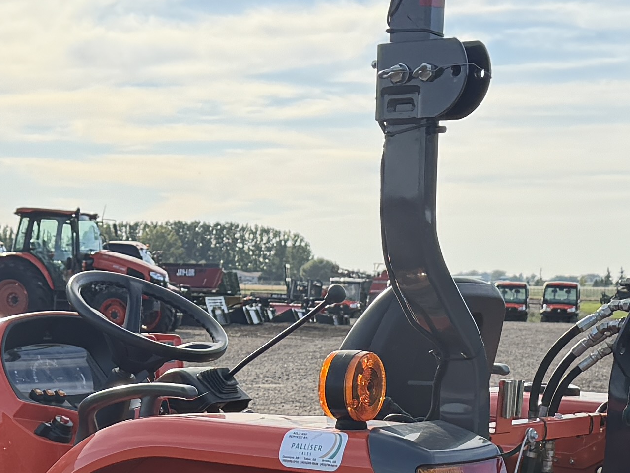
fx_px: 1948
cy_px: 489
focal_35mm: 107
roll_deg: -0.7
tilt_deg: -4.7
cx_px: 181
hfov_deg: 18.3
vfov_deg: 13.6
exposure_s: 1/1618
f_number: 1.78
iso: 100
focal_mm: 6.76
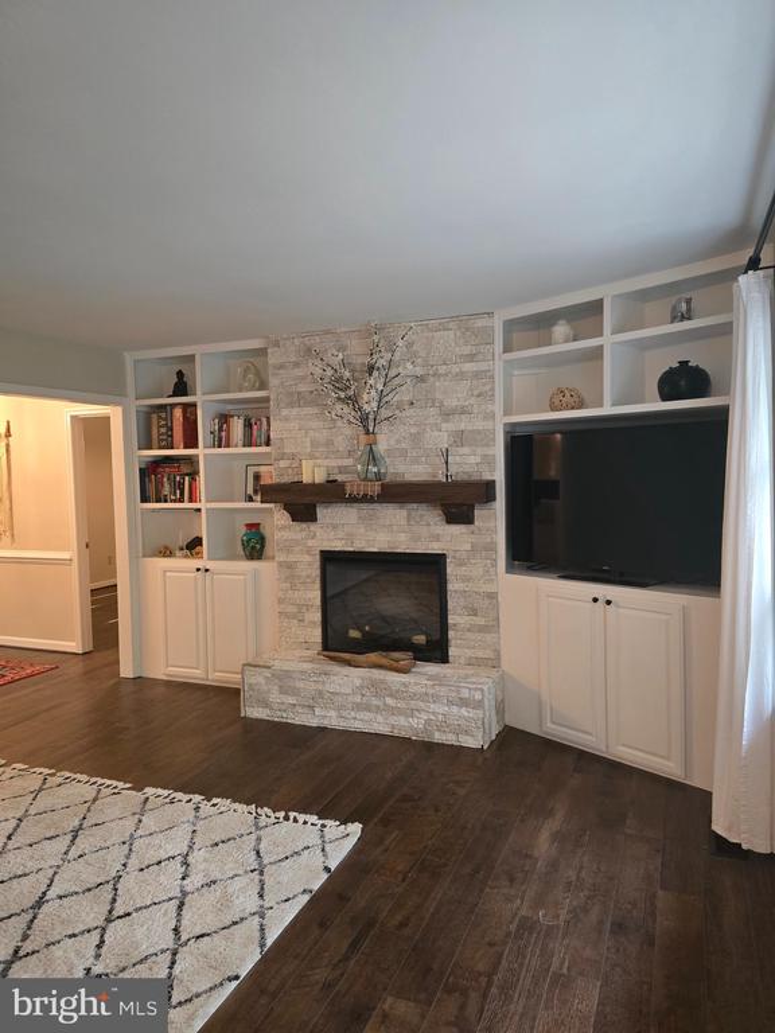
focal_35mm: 23
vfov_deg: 73.9
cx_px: 388
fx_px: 687
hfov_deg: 58.9
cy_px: 516
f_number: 1.7
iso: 640
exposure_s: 1/60
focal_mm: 6.3
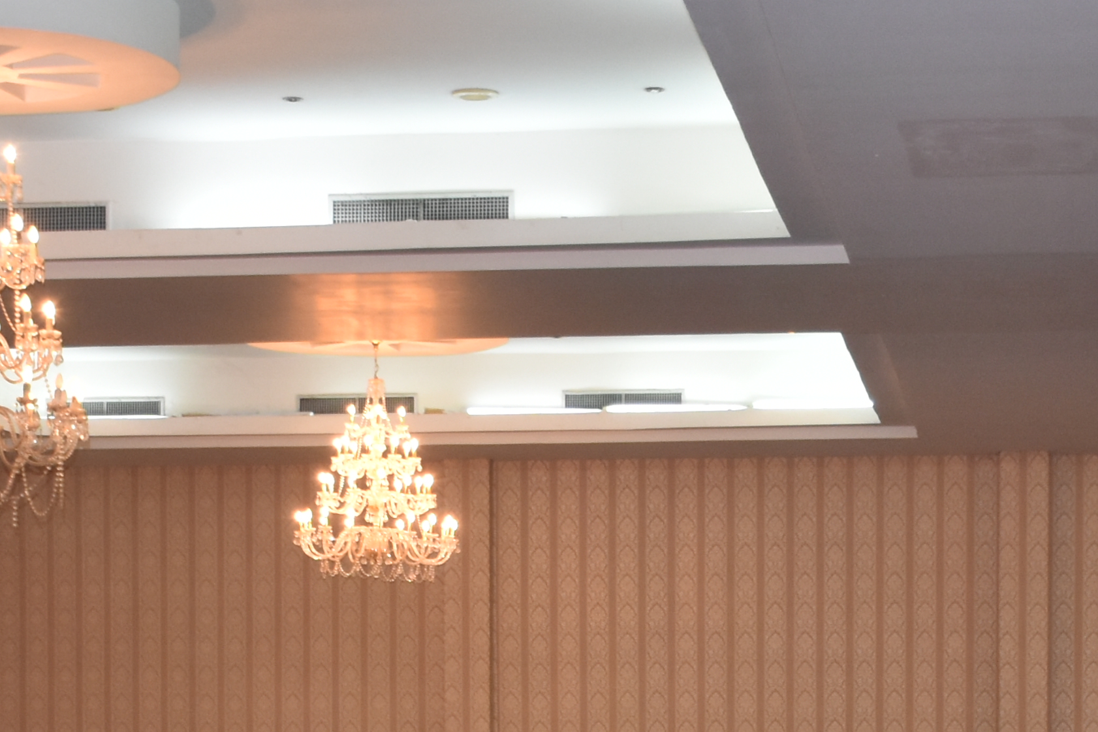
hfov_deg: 19.1
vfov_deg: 12.4
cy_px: 931
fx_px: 3263
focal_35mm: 107
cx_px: 663
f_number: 4
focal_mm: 20
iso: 800
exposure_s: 1/80
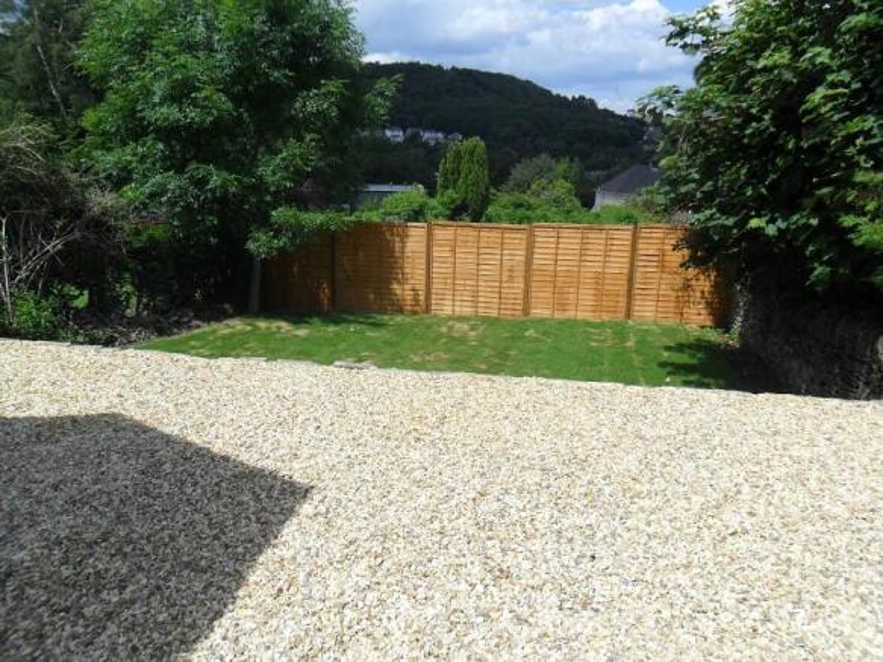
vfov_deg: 51.3
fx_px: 689
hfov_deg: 65.3
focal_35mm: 27
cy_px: 331
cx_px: 442
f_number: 8.9
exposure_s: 1/250
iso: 100
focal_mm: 4.9
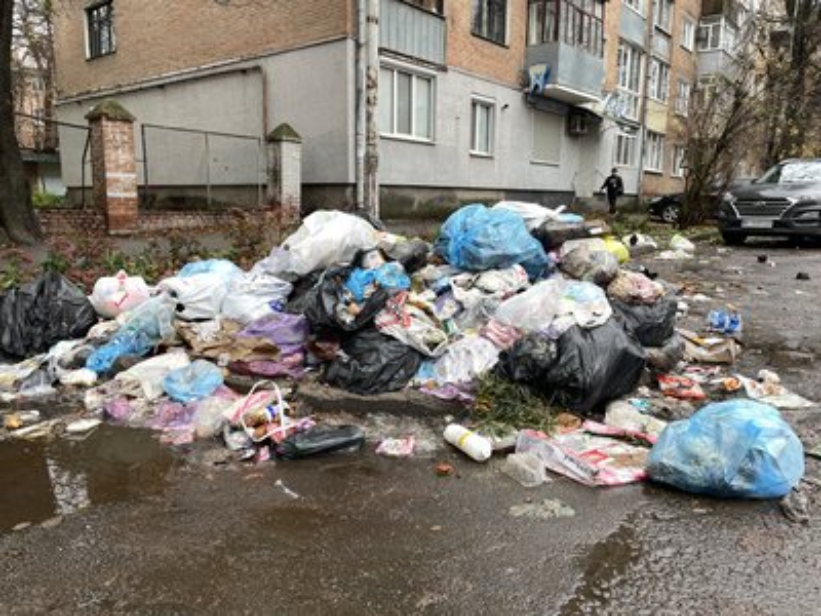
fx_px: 617
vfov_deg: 53.1
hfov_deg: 67.3
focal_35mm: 26
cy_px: 308
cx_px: 410
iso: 32
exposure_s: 1/138
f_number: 1.6
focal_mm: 4.2
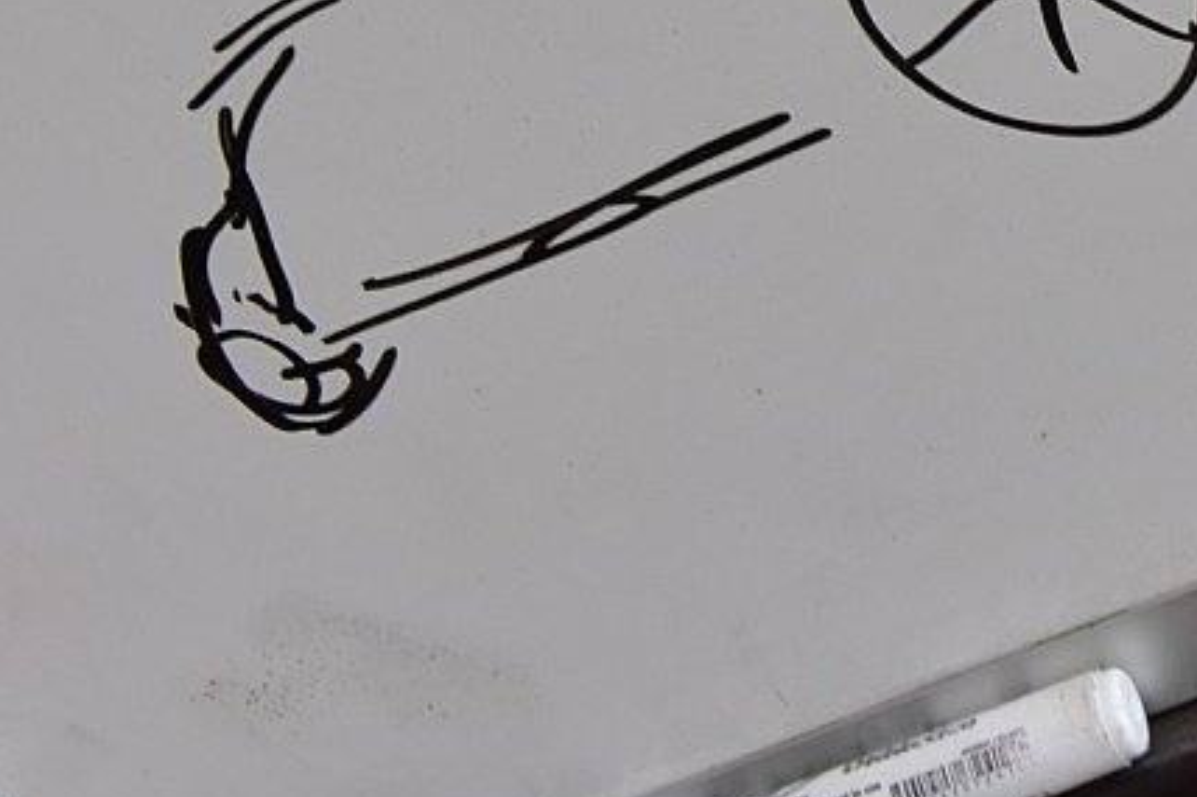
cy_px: -580
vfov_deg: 8.4
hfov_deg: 12.4
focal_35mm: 157
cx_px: 1832
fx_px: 5218
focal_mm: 42
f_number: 7.1
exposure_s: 1/125
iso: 320
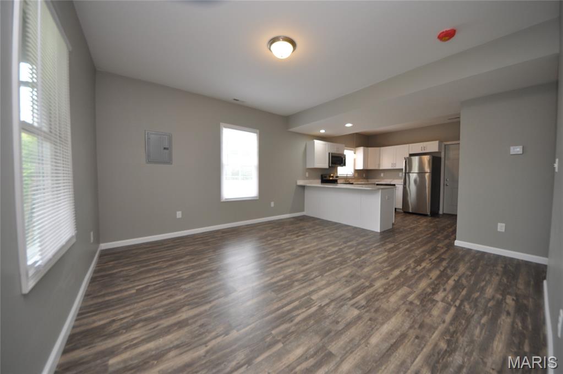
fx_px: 187
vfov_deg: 89.9
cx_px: 282
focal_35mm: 12
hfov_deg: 112.7
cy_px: 187
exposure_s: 1/60
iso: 400
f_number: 4.5
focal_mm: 8
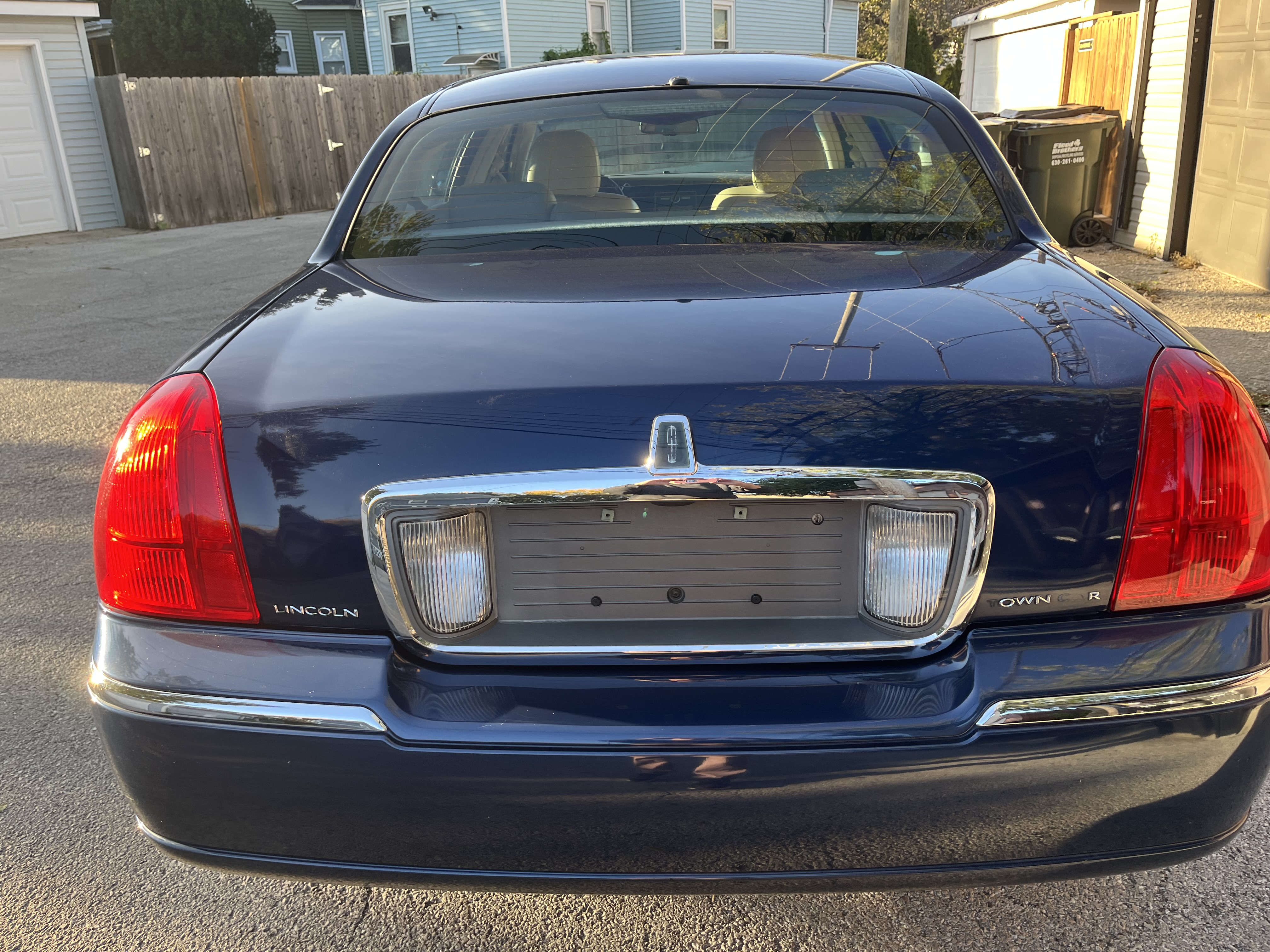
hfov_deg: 67.3
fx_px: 954
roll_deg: +2.0
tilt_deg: -24.1
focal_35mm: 26
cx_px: 635
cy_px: 476
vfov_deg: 53.1
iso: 40
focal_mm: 5.1
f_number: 1.6
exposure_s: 1/205
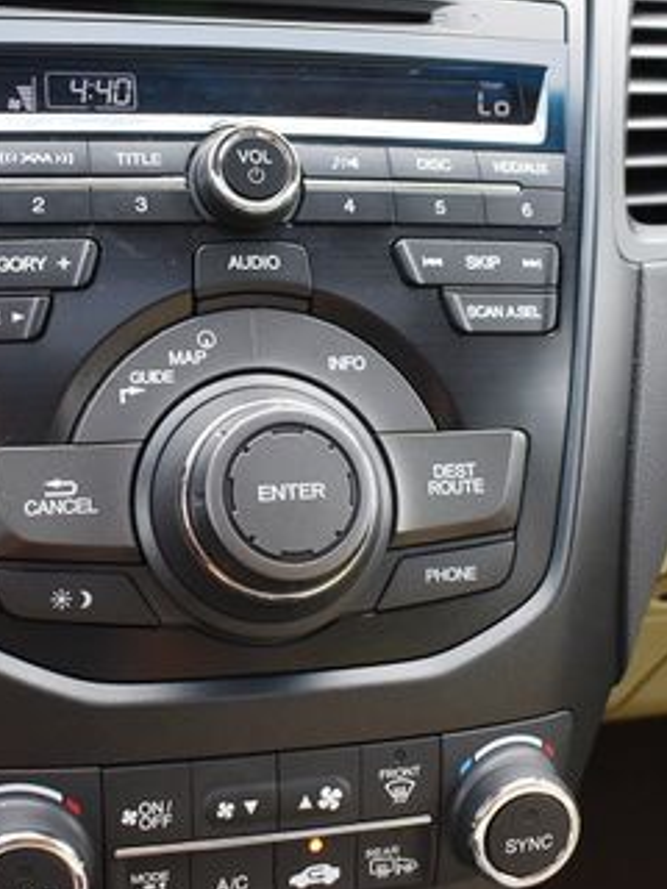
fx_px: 1336
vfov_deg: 36.8
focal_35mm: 52
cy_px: 385
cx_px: 295
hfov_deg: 28.0
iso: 720
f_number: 3.5
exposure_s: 1/250
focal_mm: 18
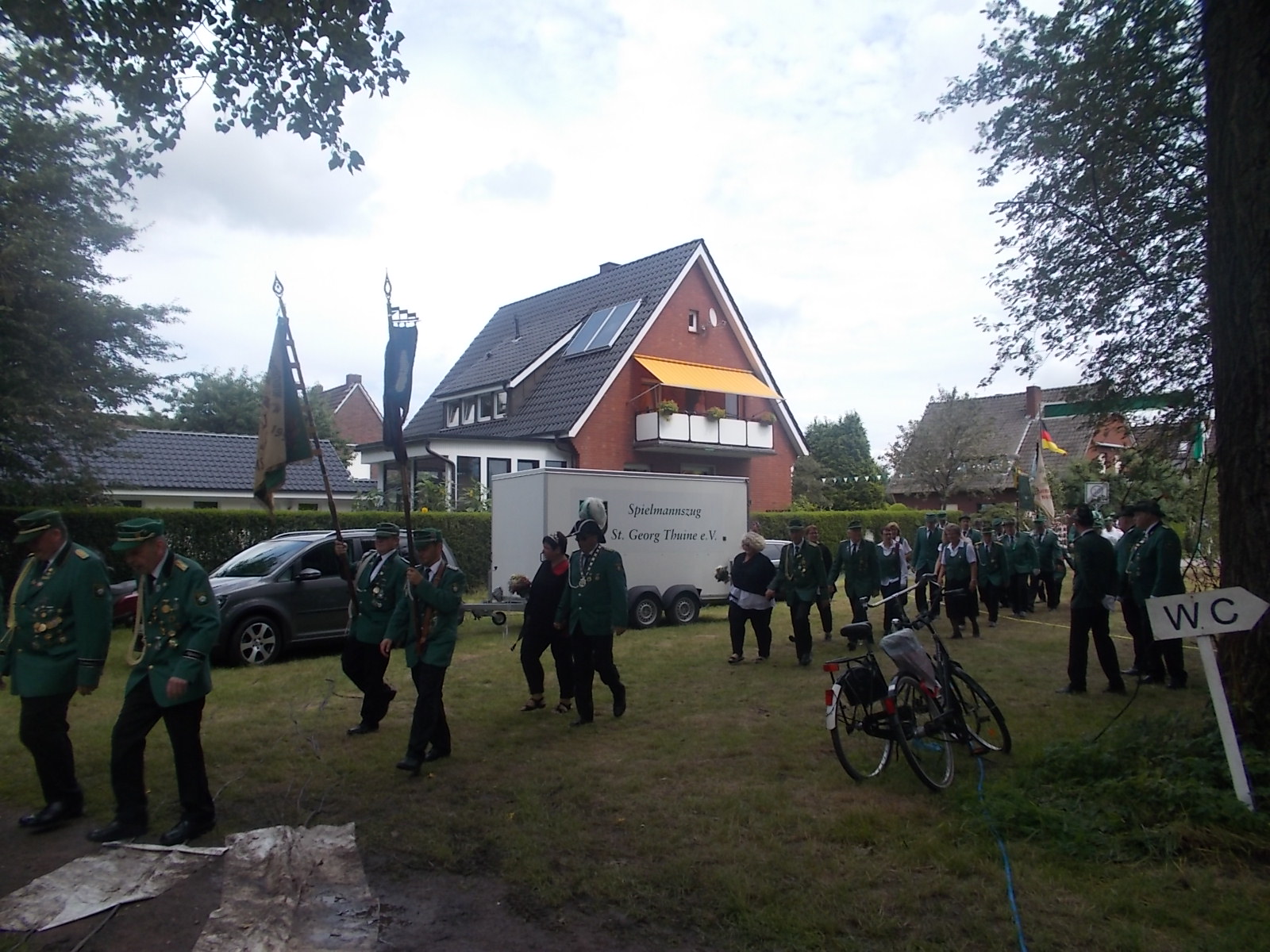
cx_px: 635
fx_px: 954
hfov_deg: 67.3
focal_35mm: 26
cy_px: 476
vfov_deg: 53.1
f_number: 8
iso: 80
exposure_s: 1/125
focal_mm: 4.6
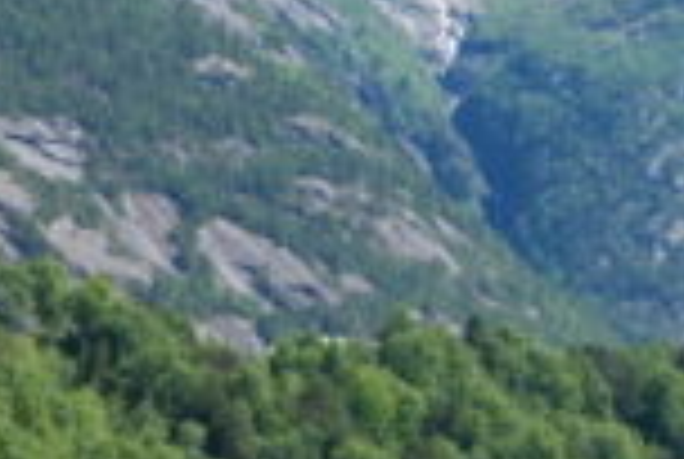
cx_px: 950
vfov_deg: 5.8
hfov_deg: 8.5
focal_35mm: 237
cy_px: 191
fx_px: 4512
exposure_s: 1/30
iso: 100
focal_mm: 48
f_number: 16
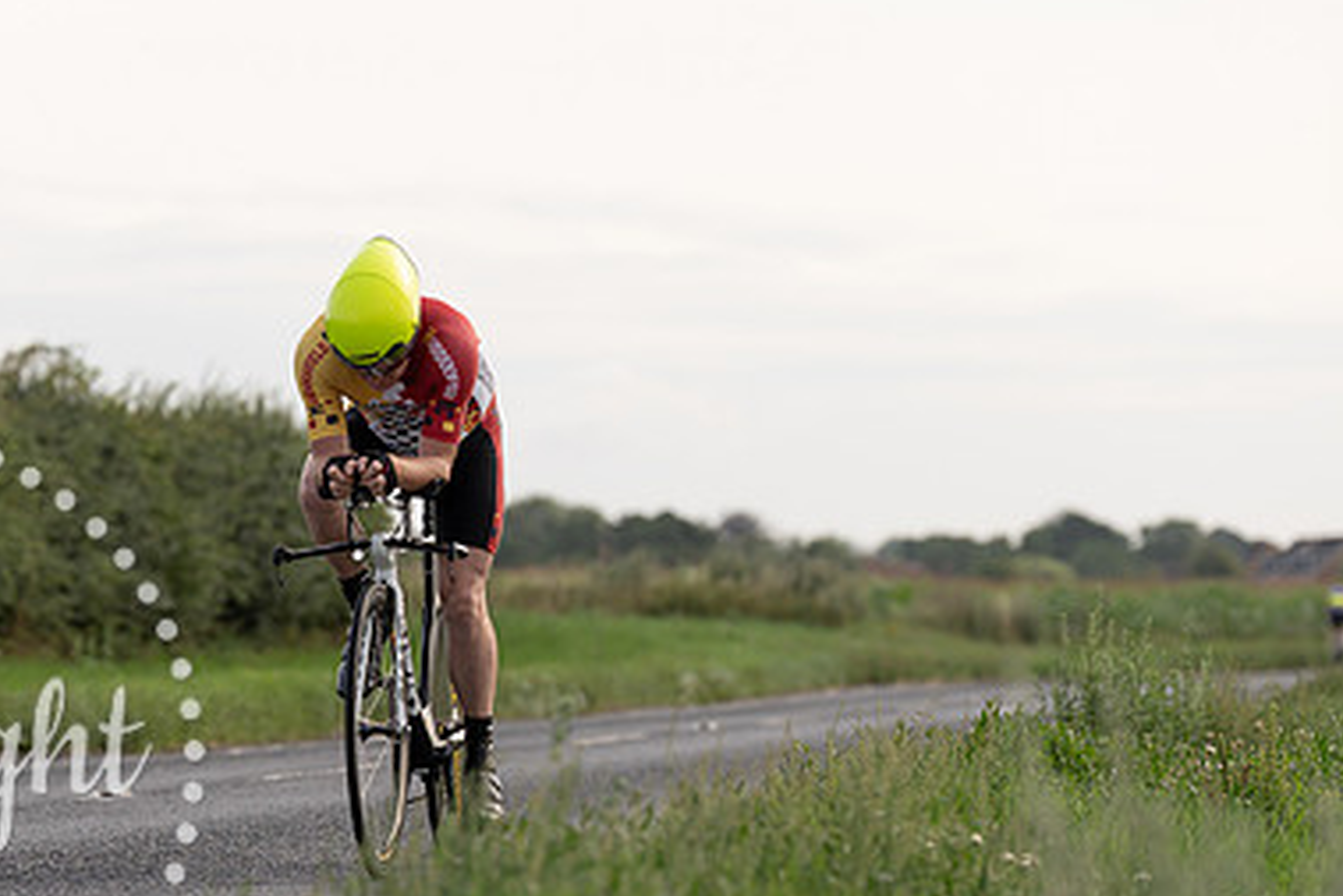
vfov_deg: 6.8
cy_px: 575
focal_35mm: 202
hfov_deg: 10.2
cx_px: 422
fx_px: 7538
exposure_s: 1/1000
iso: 160
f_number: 4
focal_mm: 132
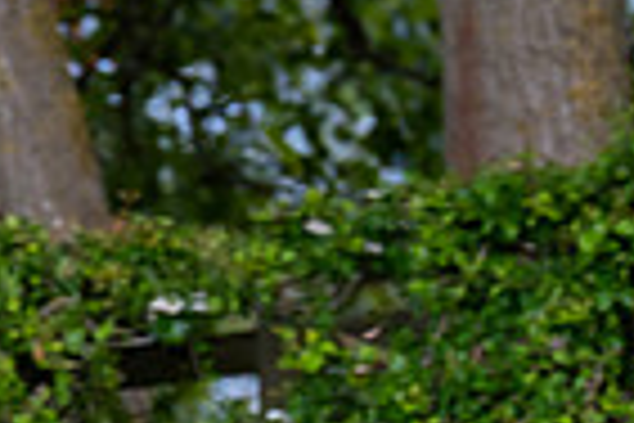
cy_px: 576
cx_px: -457
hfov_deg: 3.2
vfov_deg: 2.1
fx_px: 11393
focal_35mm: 647
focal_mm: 143
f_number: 4
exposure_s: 1/800
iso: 1250
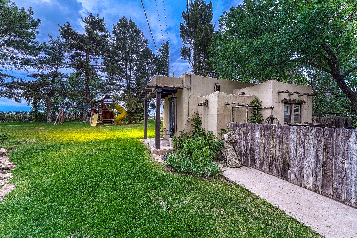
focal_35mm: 14
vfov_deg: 81.2
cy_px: 119
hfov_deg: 104.3
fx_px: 139
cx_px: 178
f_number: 8
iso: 800
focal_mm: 14
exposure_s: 1.6
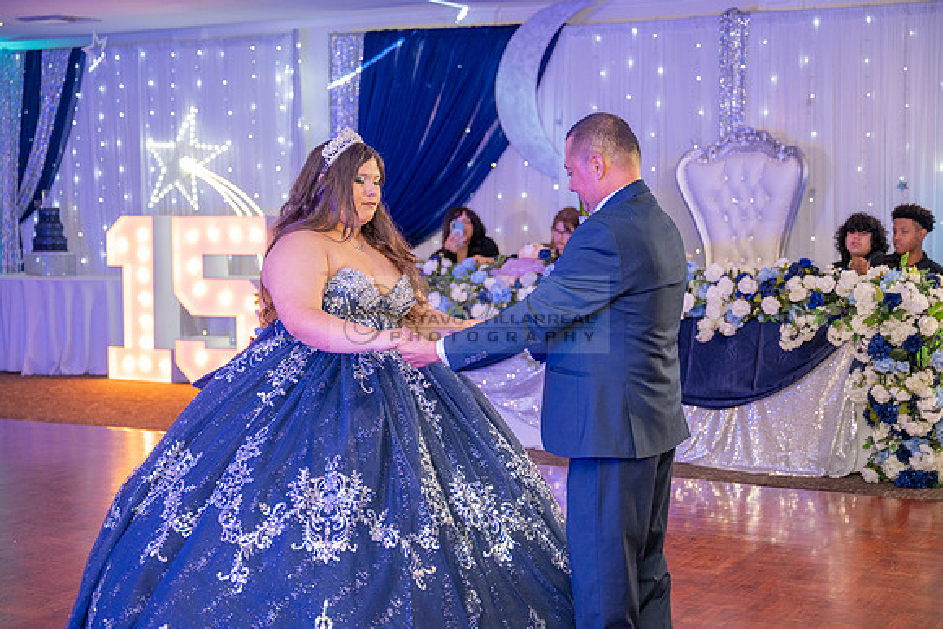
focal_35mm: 57
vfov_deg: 23.8
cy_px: 314
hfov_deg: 35.0
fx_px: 1493
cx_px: 472
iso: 1250
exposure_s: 1/200
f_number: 2.8
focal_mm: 57
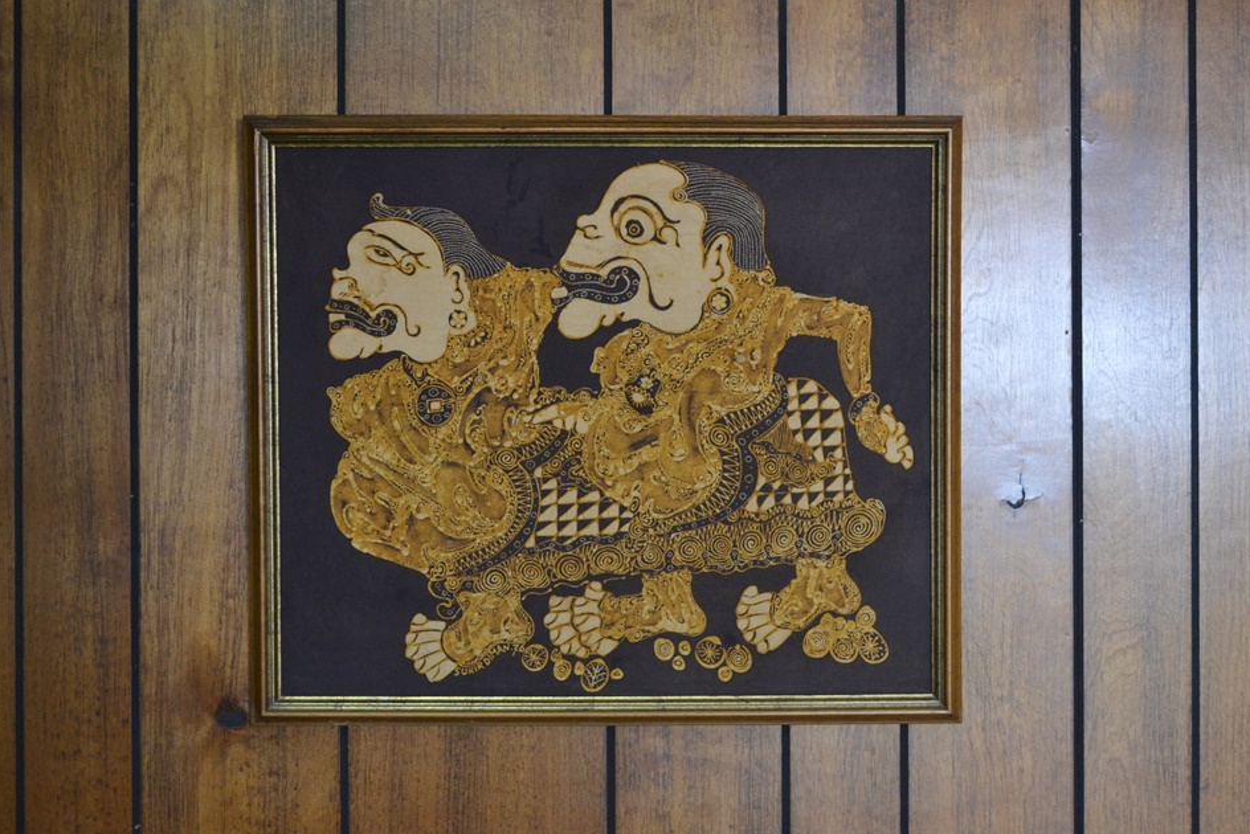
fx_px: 1875
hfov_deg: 36.9
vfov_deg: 25.1
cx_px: 657
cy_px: 396
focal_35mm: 54
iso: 1100
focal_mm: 34
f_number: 5
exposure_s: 1/15
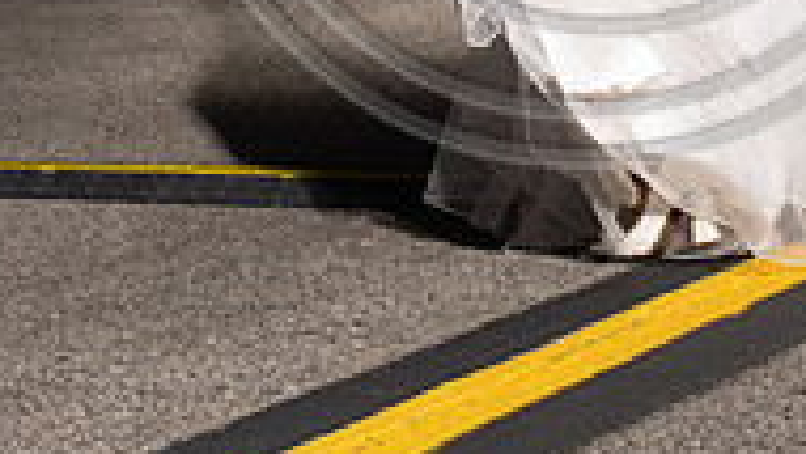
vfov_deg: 6.1
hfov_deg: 10.9
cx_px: 588
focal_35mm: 198
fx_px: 4233
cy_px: -263
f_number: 6.3
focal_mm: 80
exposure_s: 1/200
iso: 1000
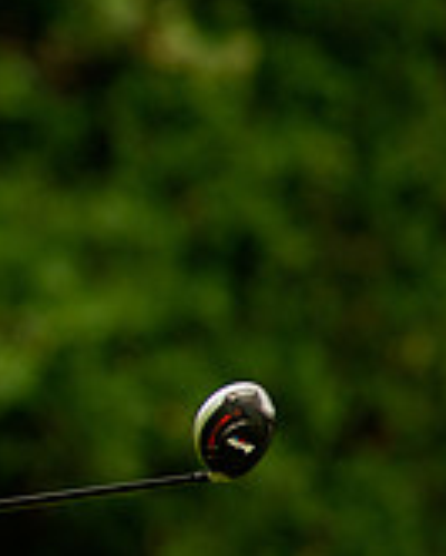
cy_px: 176
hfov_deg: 1.6
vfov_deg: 2.0
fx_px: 16188
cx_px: -510
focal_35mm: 982
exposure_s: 1/2000
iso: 500
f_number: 4
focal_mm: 300
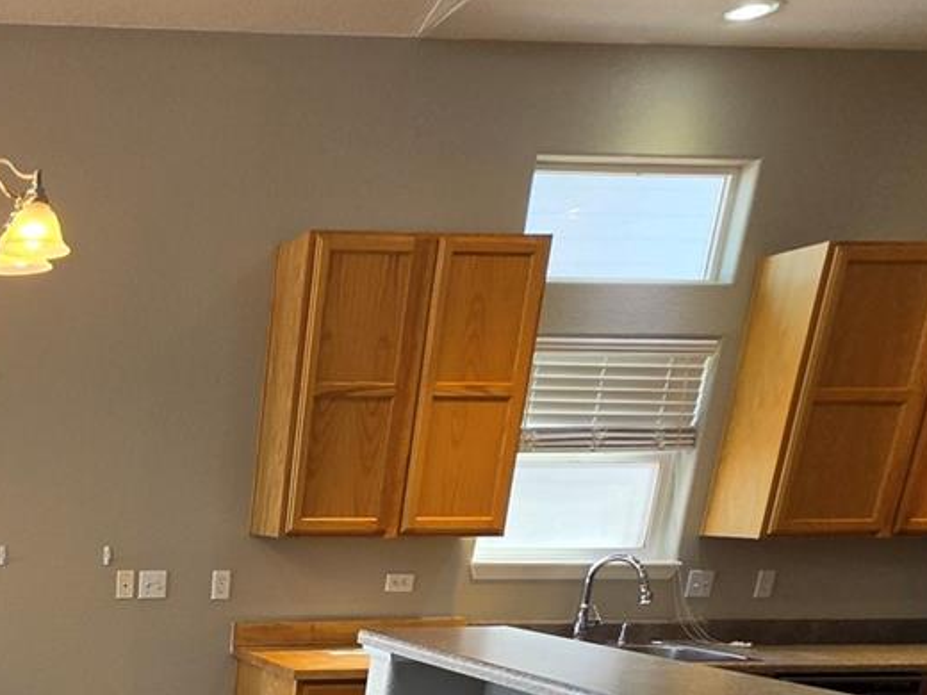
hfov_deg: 40.7
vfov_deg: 32.7
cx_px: -105
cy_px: 832
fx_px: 964
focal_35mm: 36
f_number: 2.2
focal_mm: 2.2
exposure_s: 1/120
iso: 80
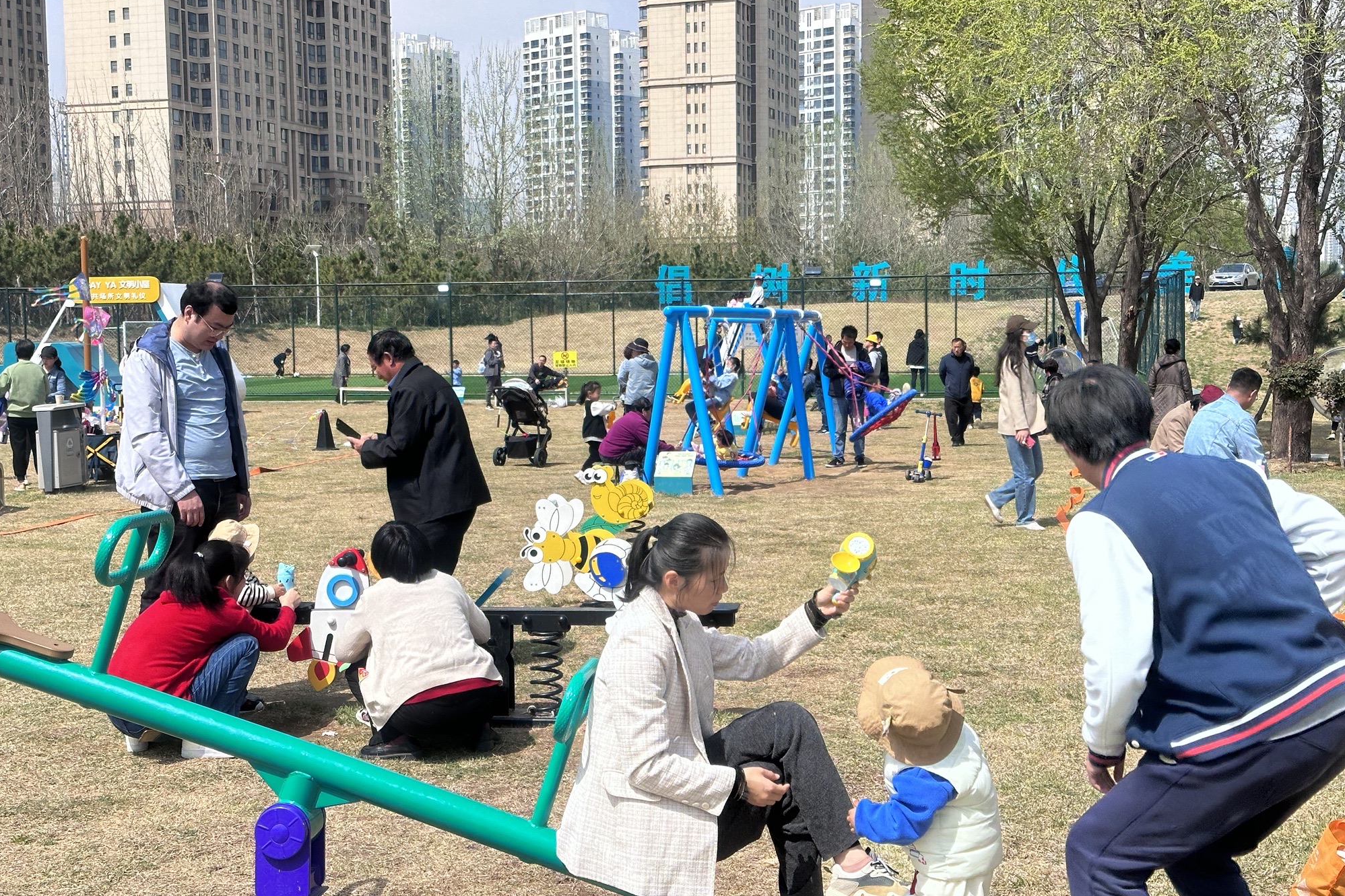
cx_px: 672
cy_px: 421
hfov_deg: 39.6
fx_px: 1868
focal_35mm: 50
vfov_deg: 27.0
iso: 64
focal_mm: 6.86
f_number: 1.78
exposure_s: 1/4566
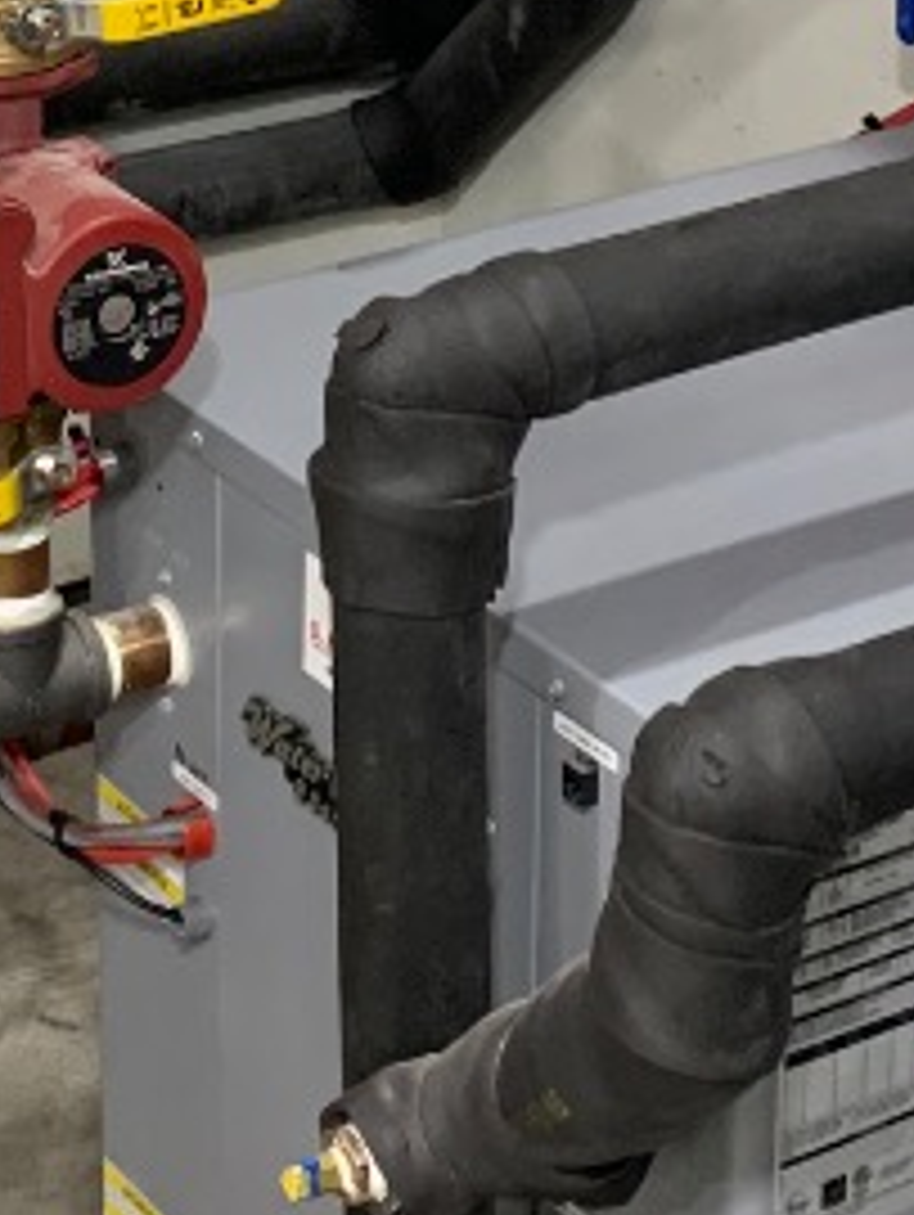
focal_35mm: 104
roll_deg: +1.5
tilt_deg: -18.1
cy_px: -86
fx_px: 3656
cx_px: 216
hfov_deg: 14.2
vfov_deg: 18.3
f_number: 1.8
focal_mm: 4.25
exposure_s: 1/40
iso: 320
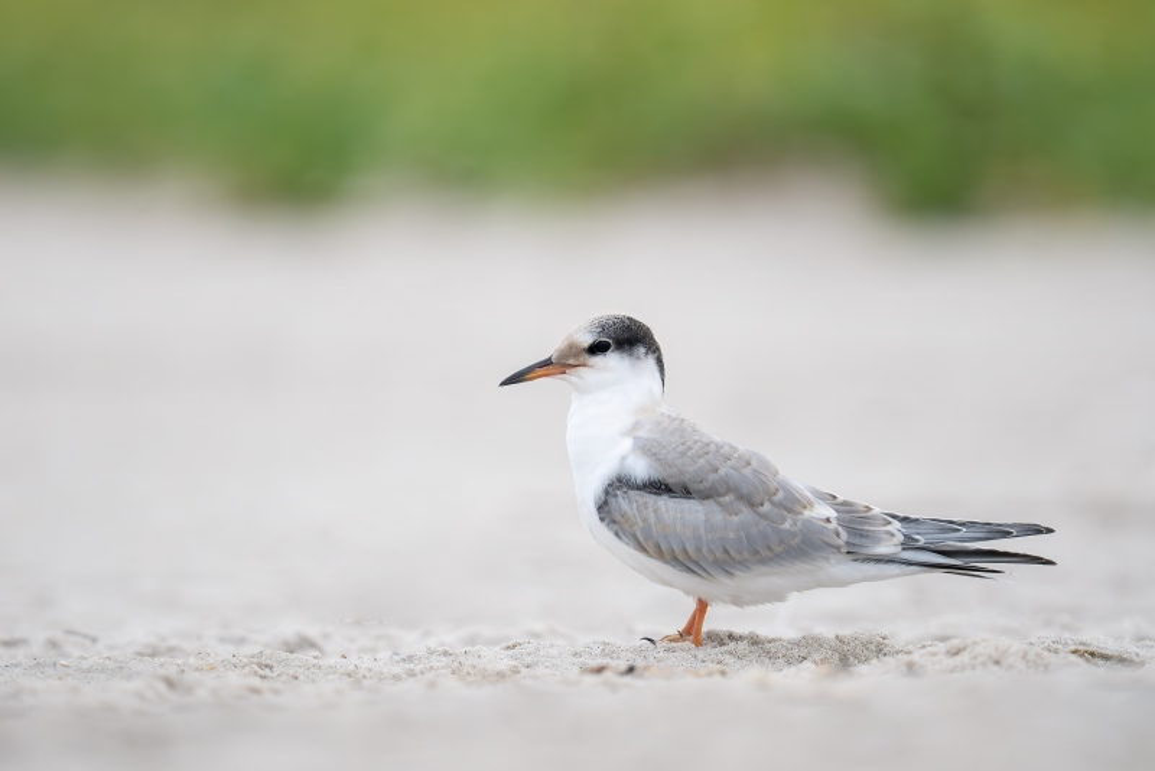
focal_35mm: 600
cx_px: 578
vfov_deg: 2.3
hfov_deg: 3.4
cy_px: 386
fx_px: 19256
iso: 2000
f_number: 4.5
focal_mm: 400
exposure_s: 1/500
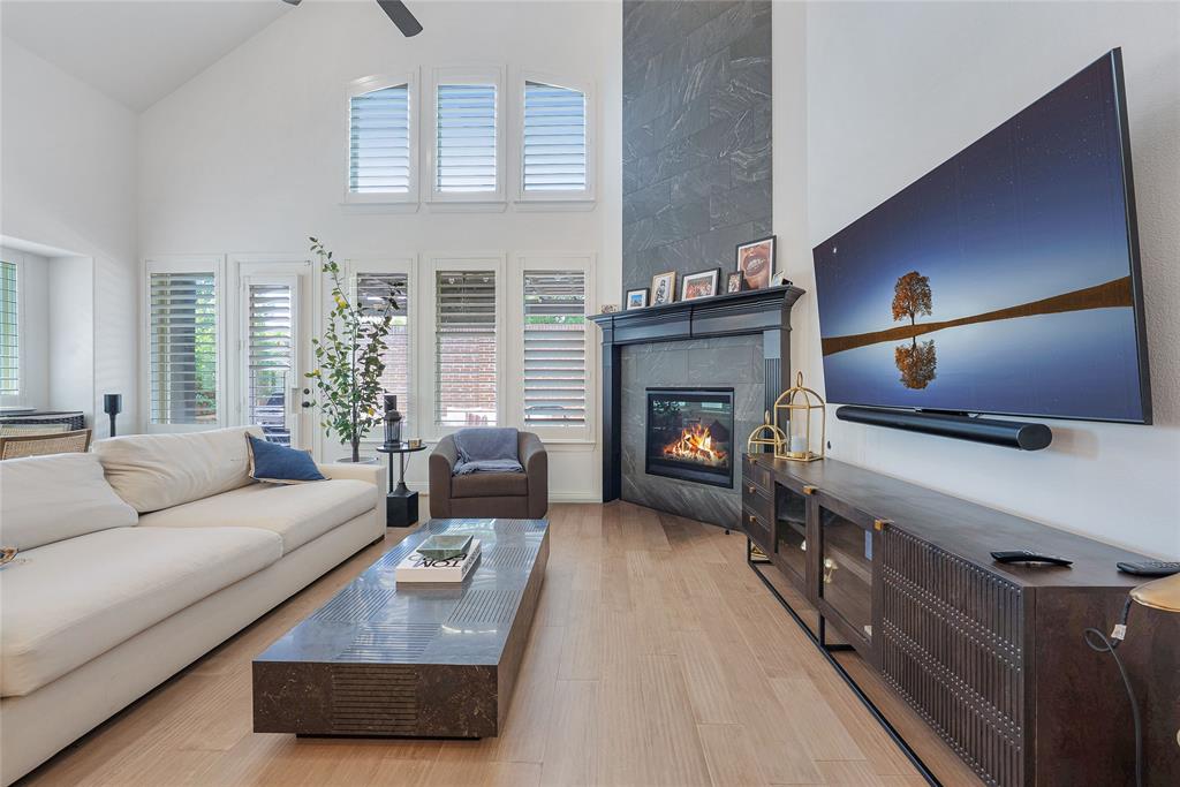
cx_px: 590
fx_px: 459
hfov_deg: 104.2
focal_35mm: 14
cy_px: 394
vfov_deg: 81.2
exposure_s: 1/3
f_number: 9
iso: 100
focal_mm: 14
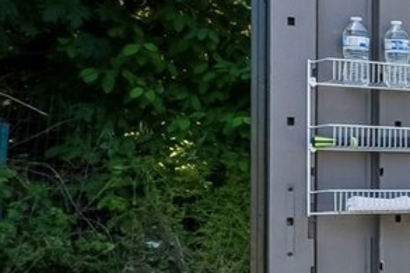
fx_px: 990
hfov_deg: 13.5
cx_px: 1070
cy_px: 216
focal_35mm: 87
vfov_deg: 15.6
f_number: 9
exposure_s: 1/30
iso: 125
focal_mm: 10
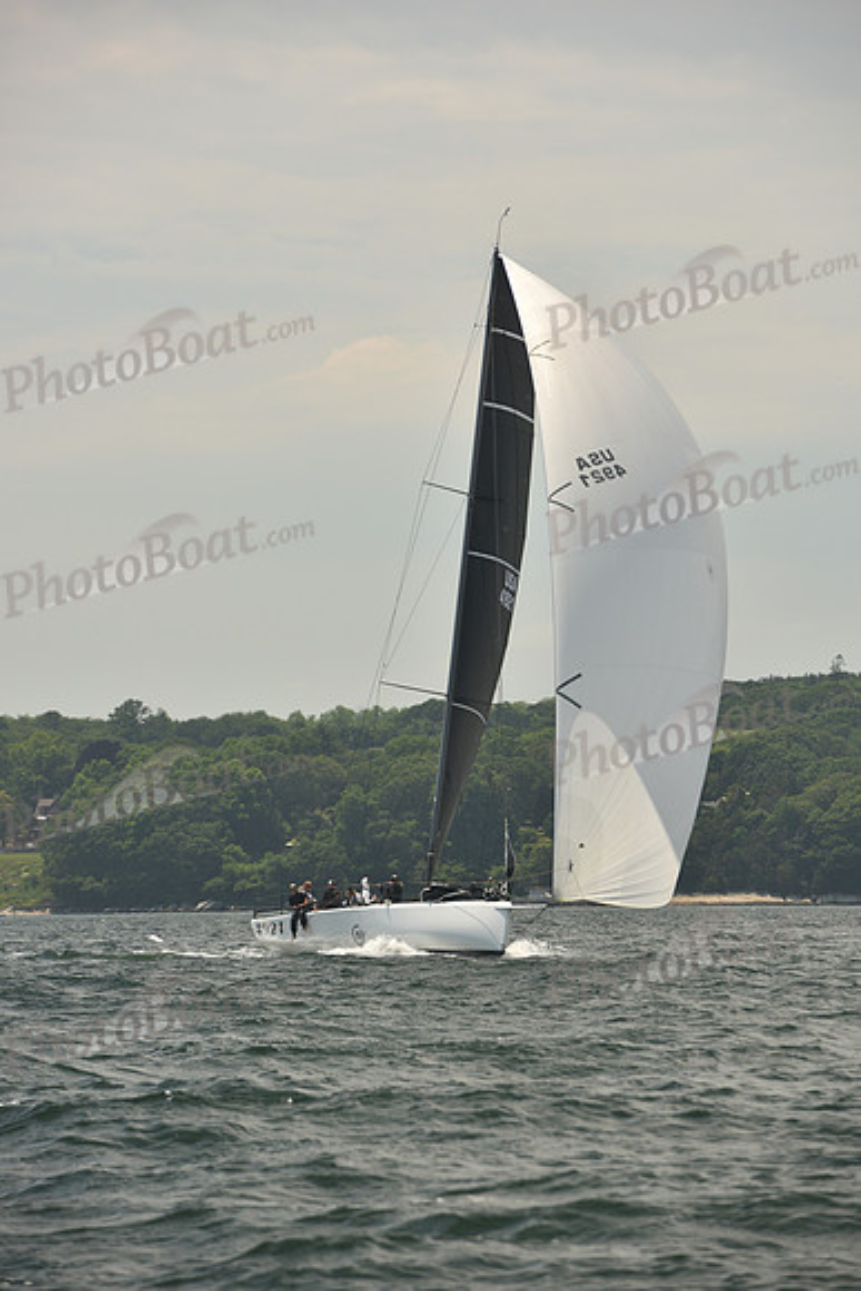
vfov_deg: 11.7
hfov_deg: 7.9
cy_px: 646
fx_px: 6274
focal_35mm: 175
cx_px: 430
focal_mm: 175
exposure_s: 1/640
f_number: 7.1
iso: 250
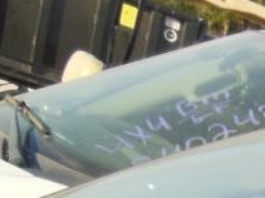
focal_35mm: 152
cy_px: 559
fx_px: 1163
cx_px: 700
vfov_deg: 8.4
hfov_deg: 10.5
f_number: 3.2
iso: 125
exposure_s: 1/640
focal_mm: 4.5
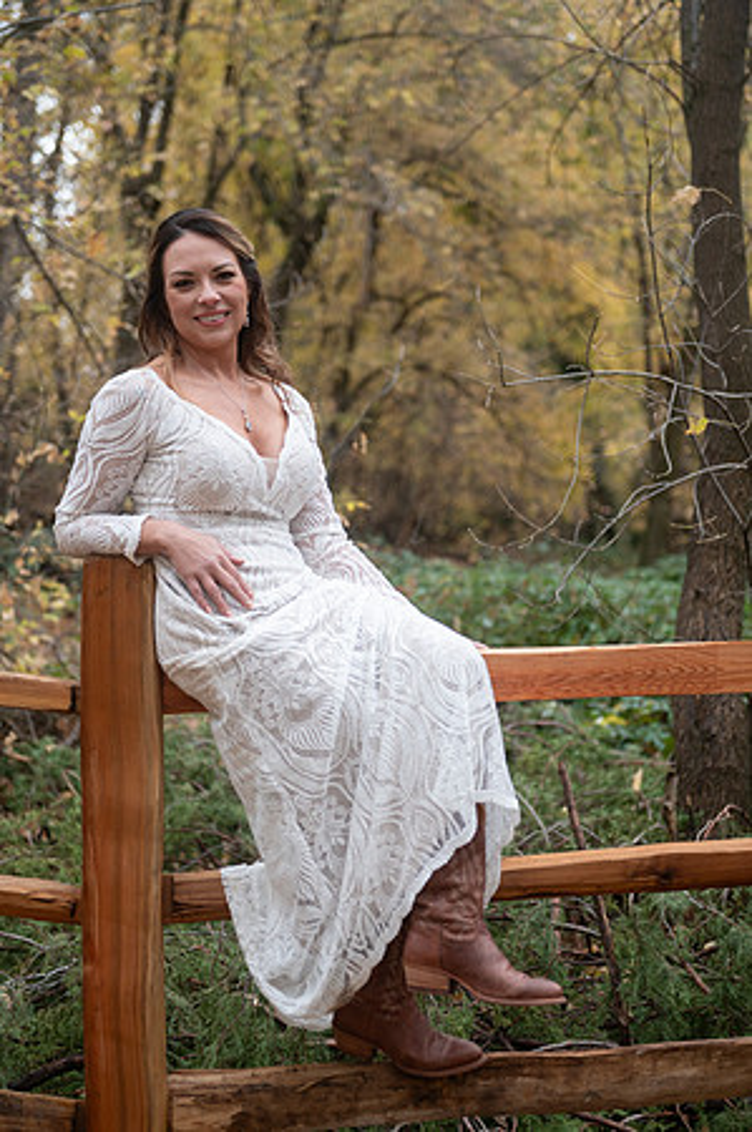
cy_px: 566
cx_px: 376
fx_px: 1821
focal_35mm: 58
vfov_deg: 34.5
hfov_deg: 23.3
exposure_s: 1/250
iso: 640
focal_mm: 58
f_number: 2.8
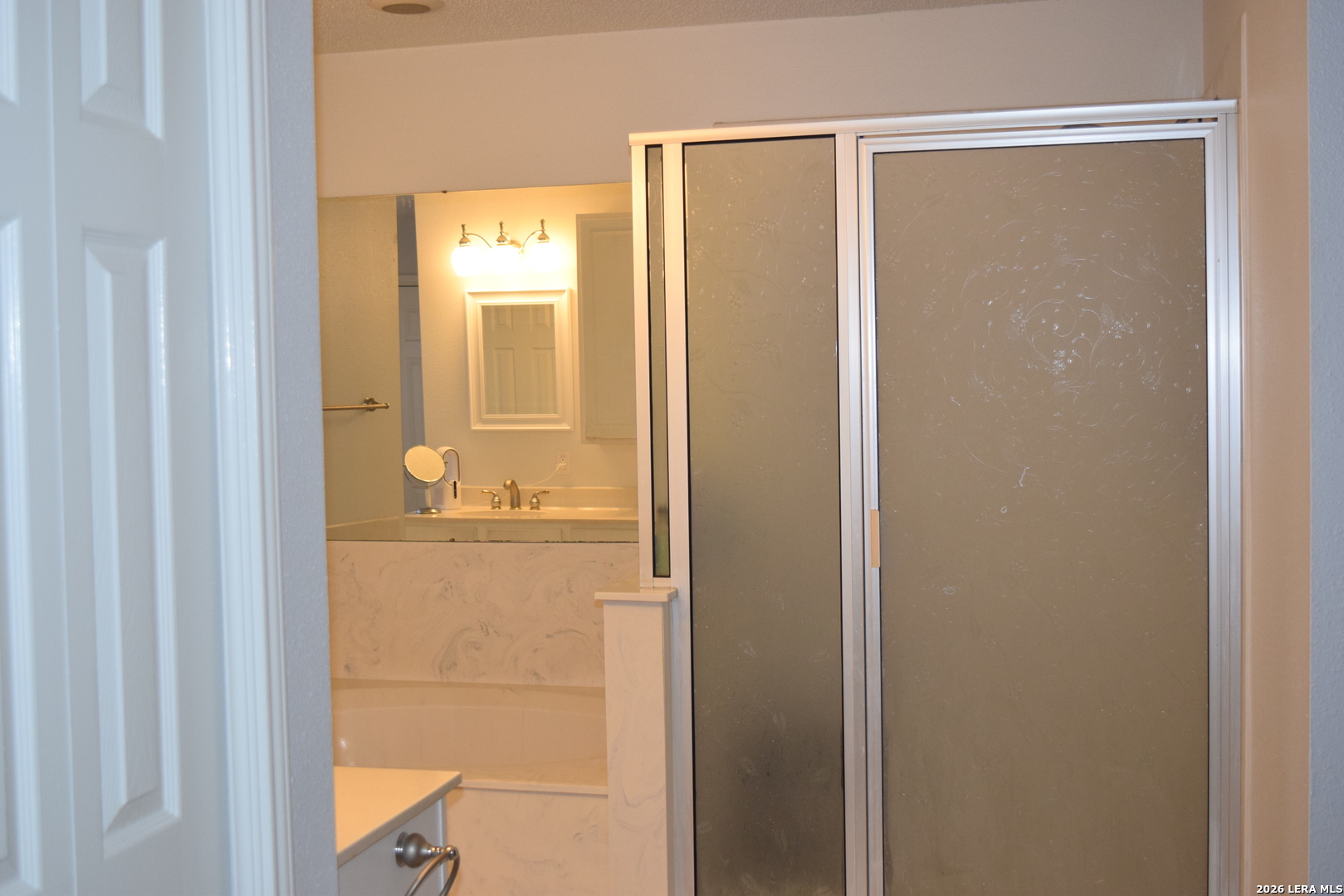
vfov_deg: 30.9
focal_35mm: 44
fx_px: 1624
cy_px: 448
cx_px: 672
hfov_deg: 45.0
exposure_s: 1/100
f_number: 5
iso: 800
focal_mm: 29
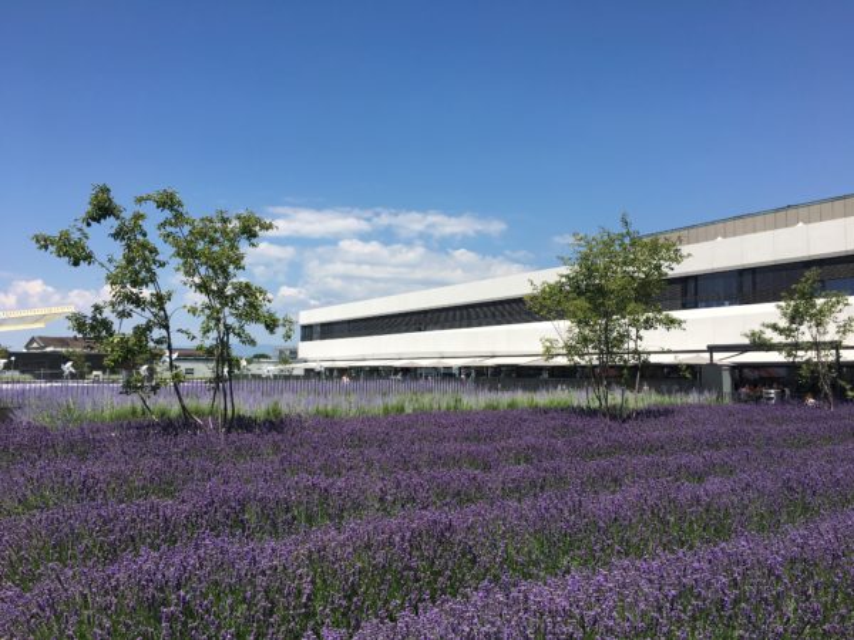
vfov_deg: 48.2
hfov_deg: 61.7
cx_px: 427
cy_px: 320
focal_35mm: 29
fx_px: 715
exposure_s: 1/1876
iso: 25
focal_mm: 4.15
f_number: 2.2
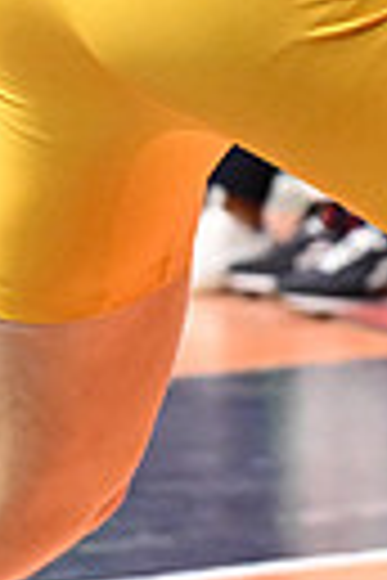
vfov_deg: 3.5
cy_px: -137
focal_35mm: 595
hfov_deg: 2.3
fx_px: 9594
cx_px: 1152
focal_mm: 88
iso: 6400
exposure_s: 1/1000
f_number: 4.5
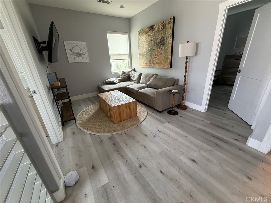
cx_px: 136
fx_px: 110
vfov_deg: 85.7
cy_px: 102
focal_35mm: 14
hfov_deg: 102.1
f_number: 2.2
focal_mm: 2.22
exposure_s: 1/60
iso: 250
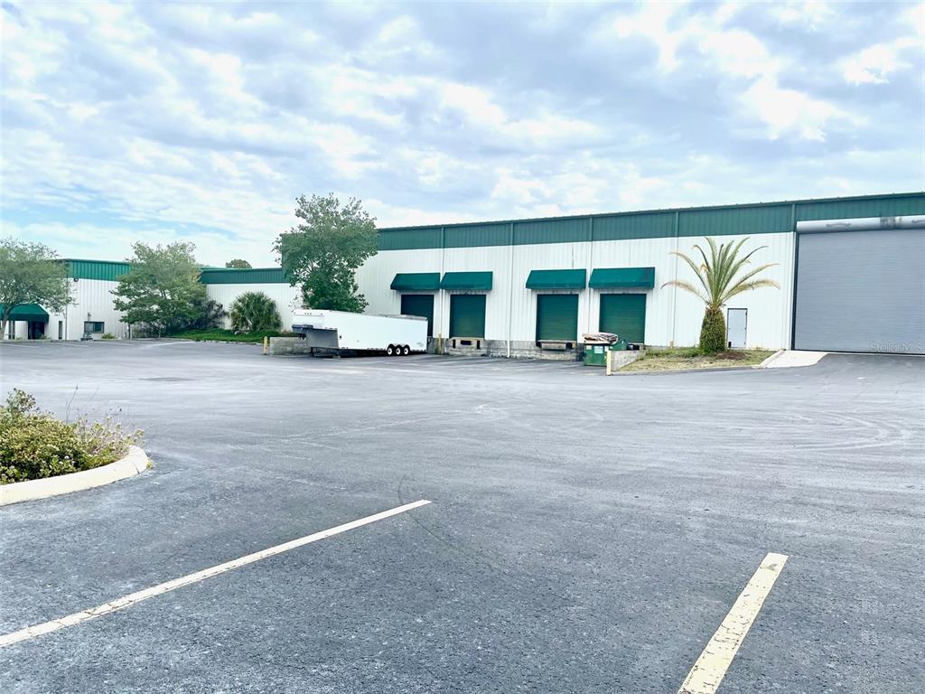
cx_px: 462
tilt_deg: -2.9
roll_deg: -1.0
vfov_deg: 53.1
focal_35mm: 26
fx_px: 695
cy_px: 347
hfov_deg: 67.3
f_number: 1.6
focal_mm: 5.1
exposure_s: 1/4202
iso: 32
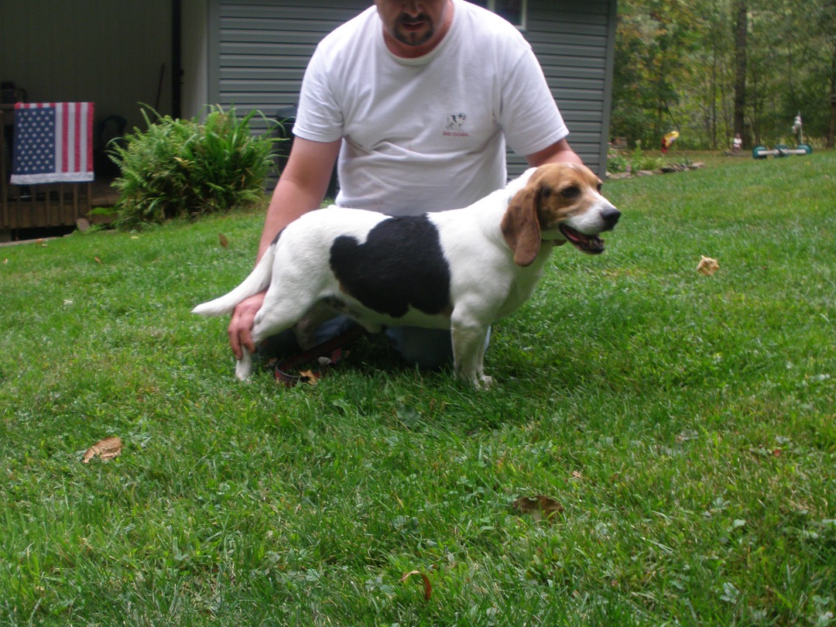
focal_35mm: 40
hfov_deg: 46.8
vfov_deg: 36.0
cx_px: 429
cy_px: 316
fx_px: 966
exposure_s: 1/30
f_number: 3.5
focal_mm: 6.3
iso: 125
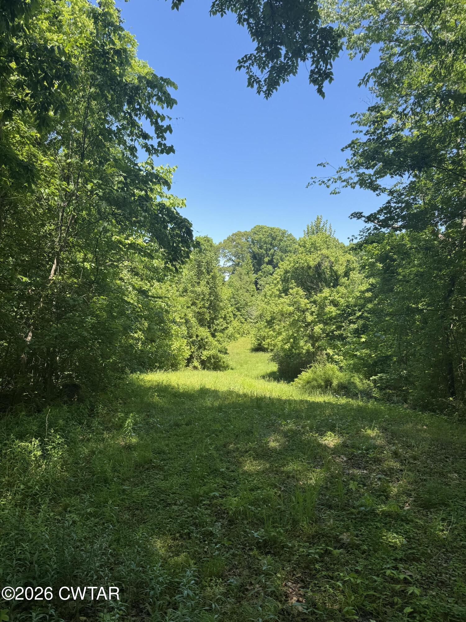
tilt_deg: -3.6
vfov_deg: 71.6
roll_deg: -2.9
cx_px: 233
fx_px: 431
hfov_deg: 56.8
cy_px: 311
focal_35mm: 24
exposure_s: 1/1560
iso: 80
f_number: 1.78
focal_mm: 6.76
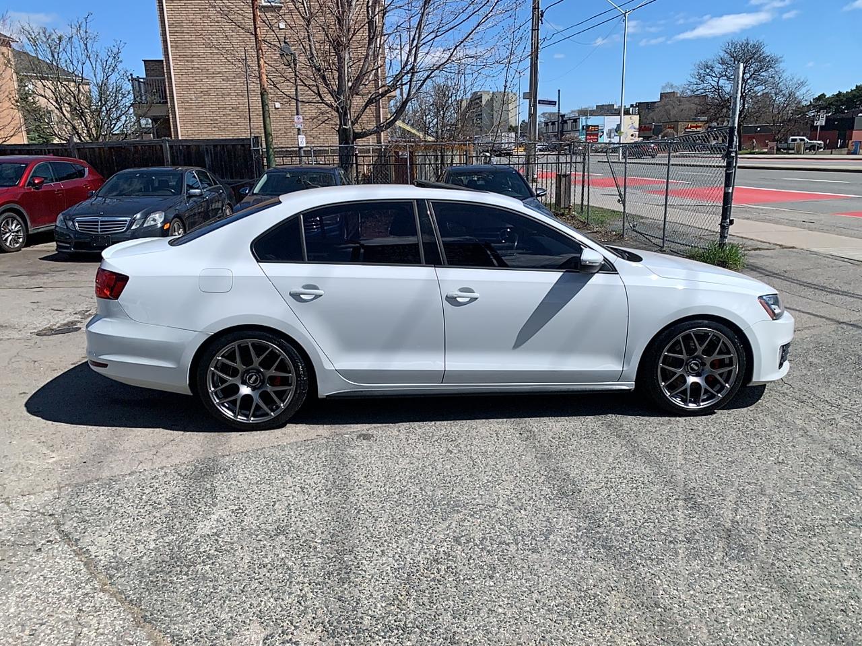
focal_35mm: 26
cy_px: 323
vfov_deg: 53.1
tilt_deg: -13.4
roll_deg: +1.6
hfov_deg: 67.3
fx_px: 647
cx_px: 431
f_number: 1.8
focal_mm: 4.25
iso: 25
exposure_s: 1/3876
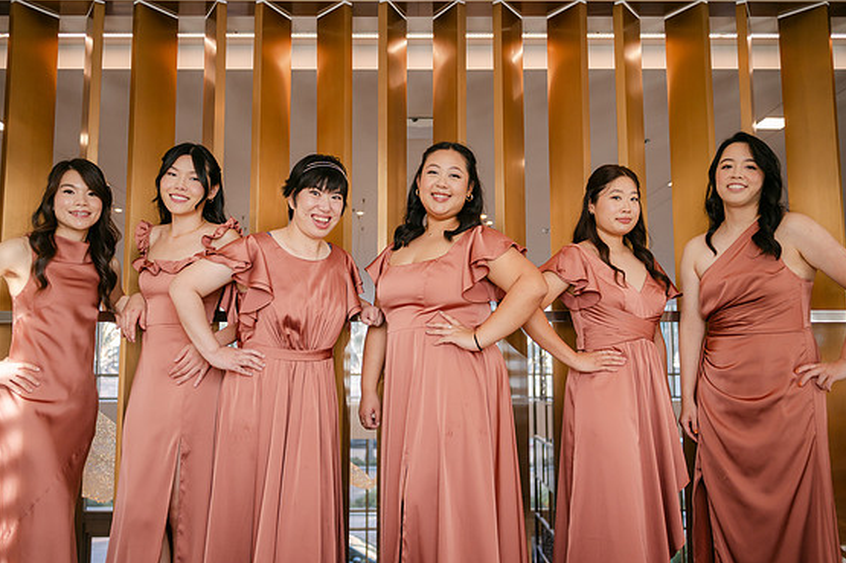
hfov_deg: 62.0
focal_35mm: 30
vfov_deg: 43.5
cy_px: 287
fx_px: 704
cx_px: 415
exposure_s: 1/250
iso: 320
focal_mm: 28
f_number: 2.8
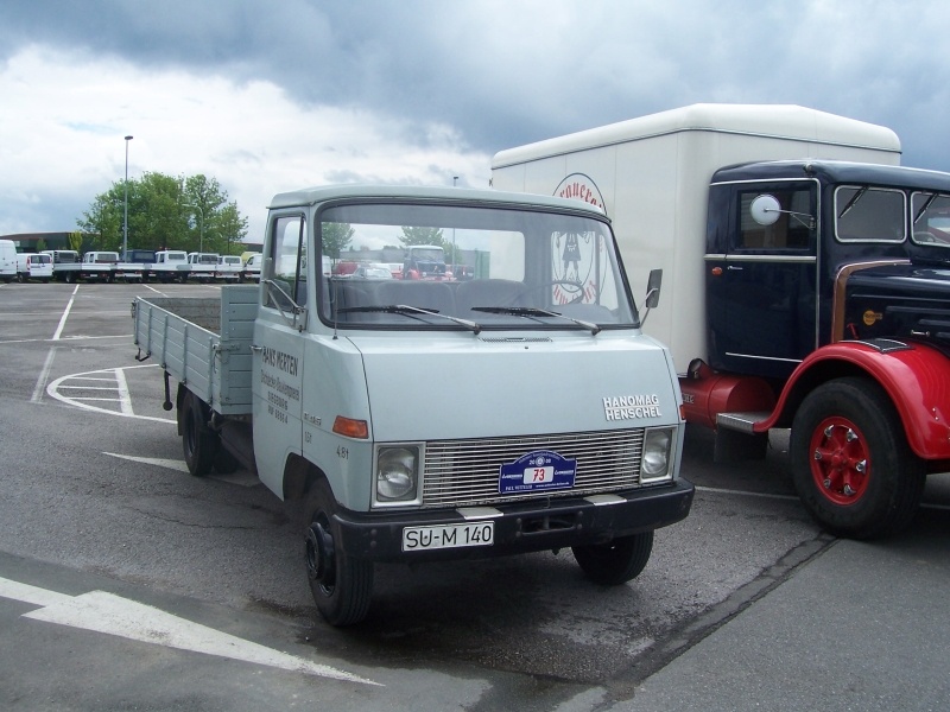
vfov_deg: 41.8
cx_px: 475
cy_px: 356
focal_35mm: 34
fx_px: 933
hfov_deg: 54.0
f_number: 5.6
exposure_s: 1/250
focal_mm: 5.6
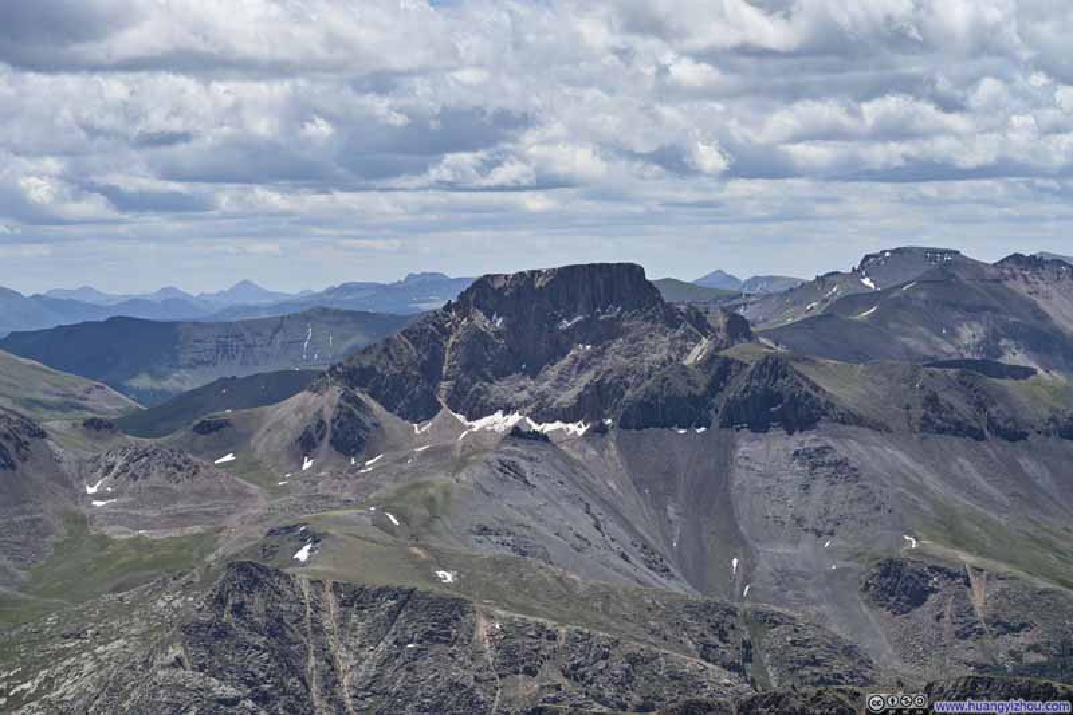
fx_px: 3576
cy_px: 358
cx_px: 536
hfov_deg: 17.1
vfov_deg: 11.4
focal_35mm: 120
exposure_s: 1/400
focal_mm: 120
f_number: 9
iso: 64
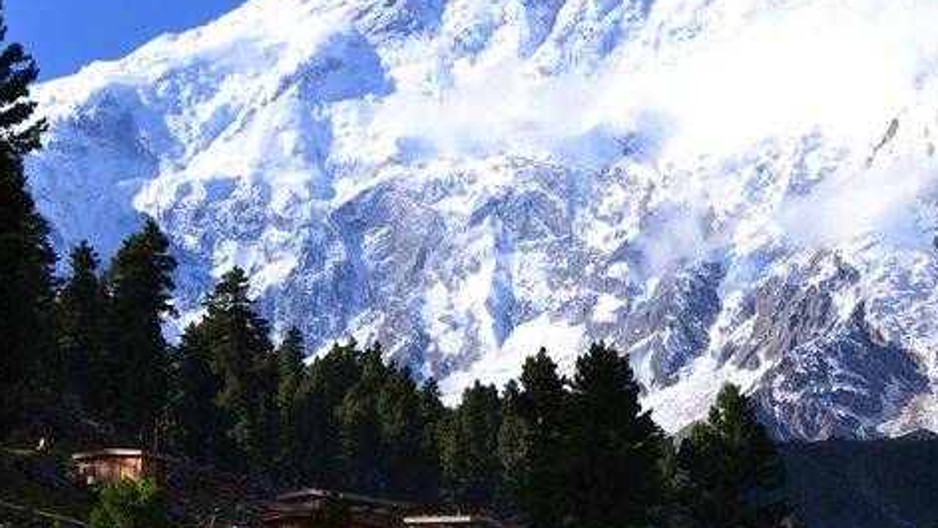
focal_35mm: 96
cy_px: 321
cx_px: 761
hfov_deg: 21.9
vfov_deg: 12.6
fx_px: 2388
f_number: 11
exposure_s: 1/400
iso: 400
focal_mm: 32
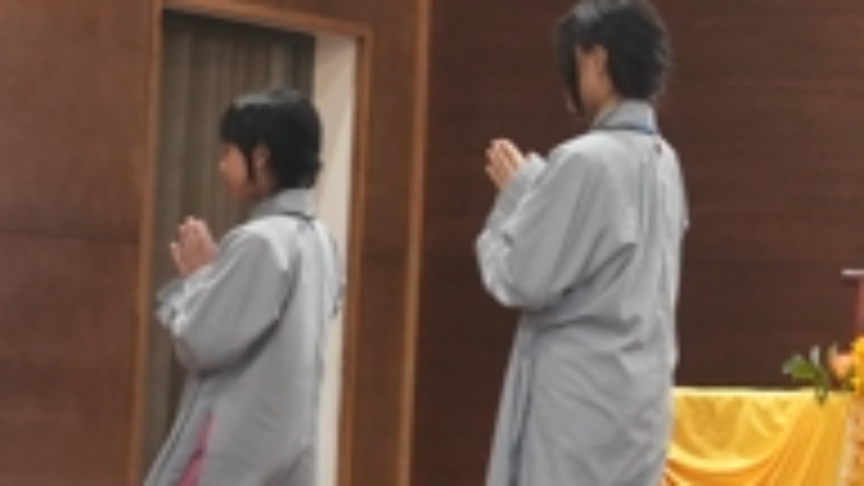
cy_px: 176
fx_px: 4261
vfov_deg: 6.5
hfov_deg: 10.1
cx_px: 2095
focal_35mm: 186
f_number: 2.5
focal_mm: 35
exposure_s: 1/160
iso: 2000
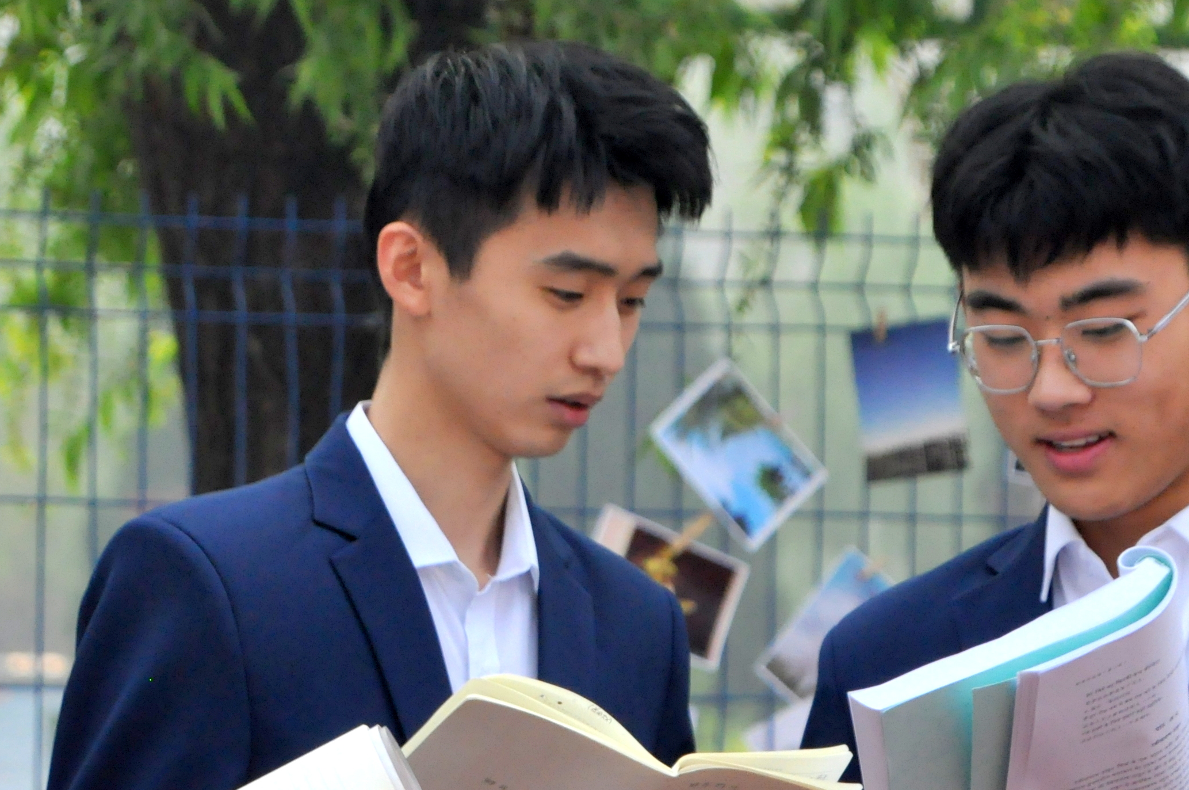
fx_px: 9237
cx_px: 519
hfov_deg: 7.4
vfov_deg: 4.9
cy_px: 543
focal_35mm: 280
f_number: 5.3
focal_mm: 90
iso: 1000
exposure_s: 1/3200
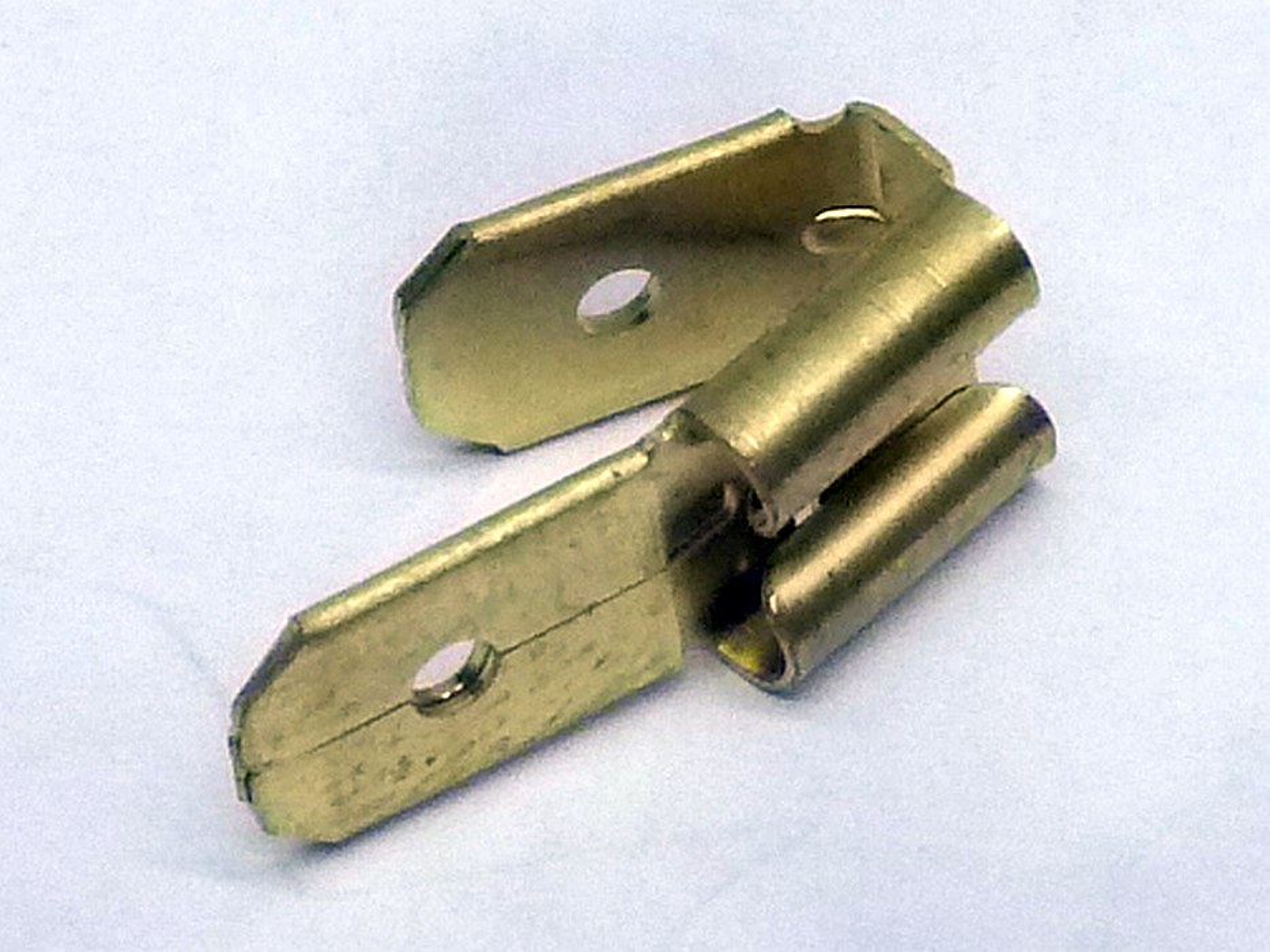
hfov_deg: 32.7
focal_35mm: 59
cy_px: 476
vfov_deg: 24.8
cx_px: 635
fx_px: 2165
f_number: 3.9
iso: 320
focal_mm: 9.7
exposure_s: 1/40
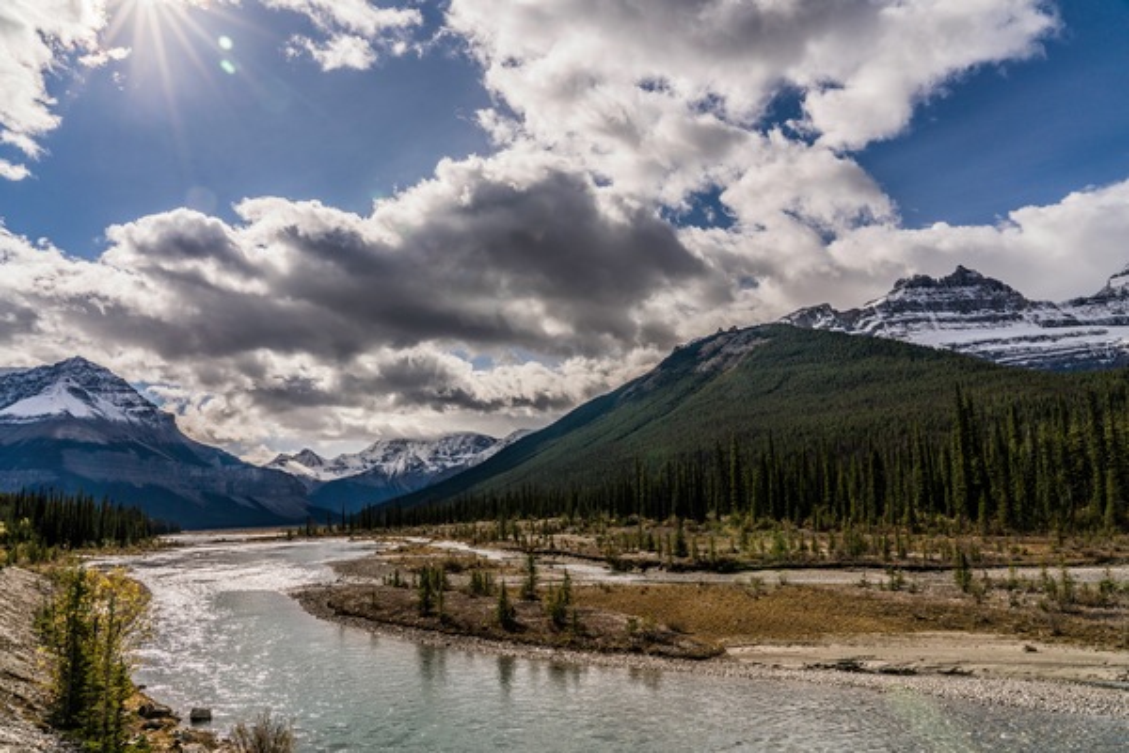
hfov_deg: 73.7
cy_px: 376
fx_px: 753
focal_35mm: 24
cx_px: 564
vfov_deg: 53.1
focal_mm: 24
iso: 200
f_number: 18
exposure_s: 1/800
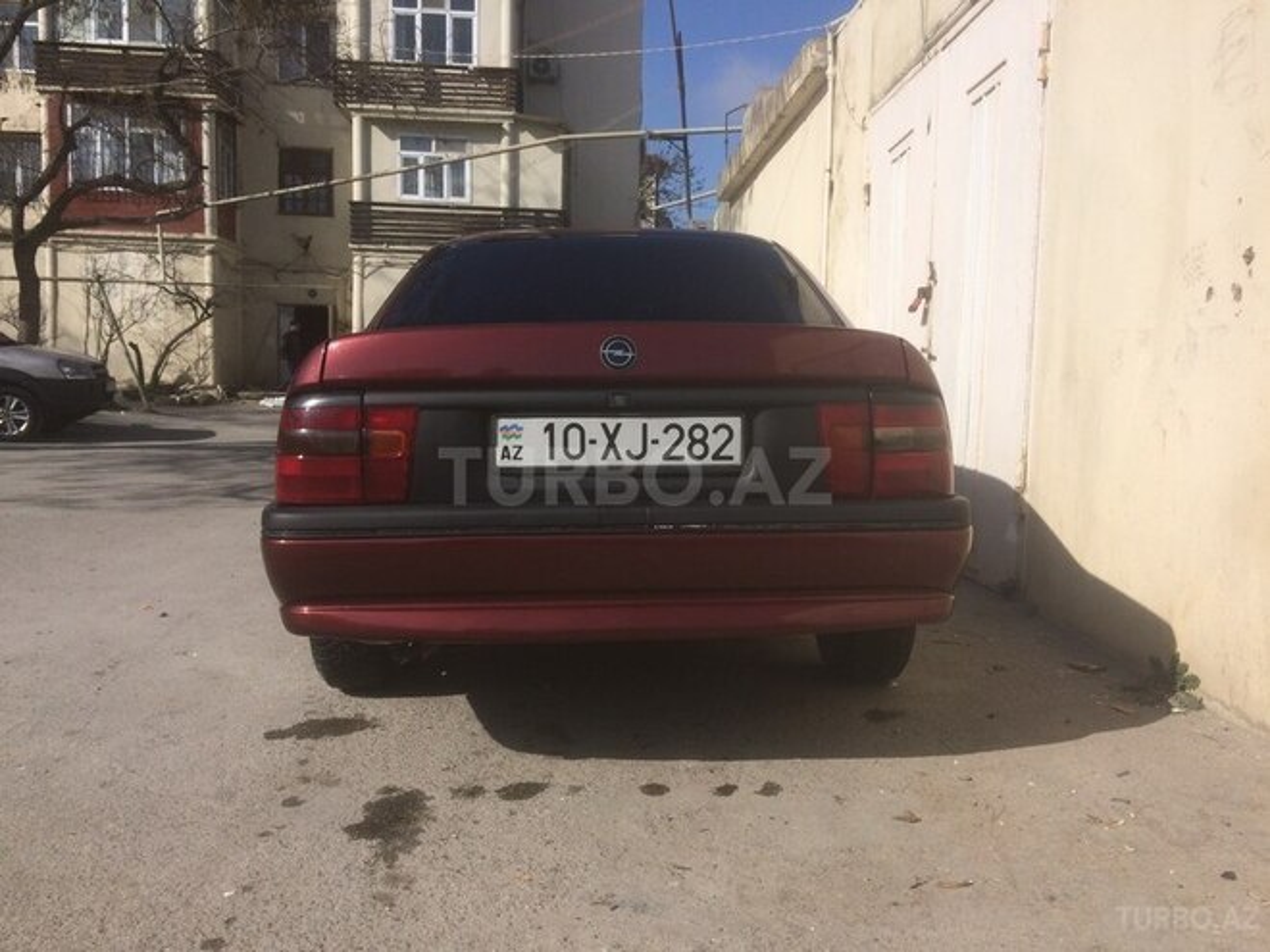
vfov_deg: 48.2
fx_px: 1064
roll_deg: -0.1
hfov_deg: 61.7
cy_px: 476
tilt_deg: -6.5
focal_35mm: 29
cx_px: 635
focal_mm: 4.15
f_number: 2.2
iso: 32
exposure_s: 1/3731
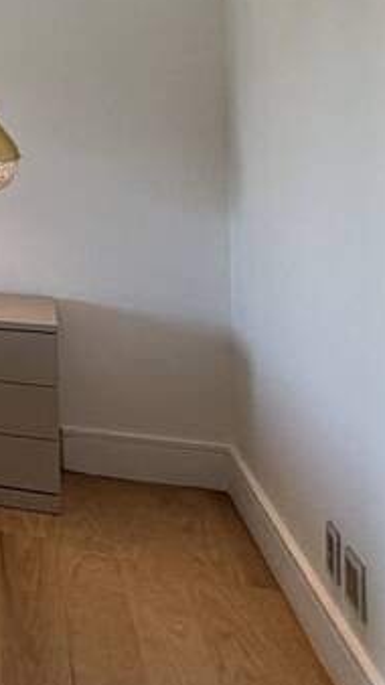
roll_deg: +2.5
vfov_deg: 31.3
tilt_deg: -1.4
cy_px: 107
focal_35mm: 65
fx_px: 1180
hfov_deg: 10.2
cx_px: -888
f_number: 2.2
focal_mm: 2.22
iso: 40
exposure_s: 1/81
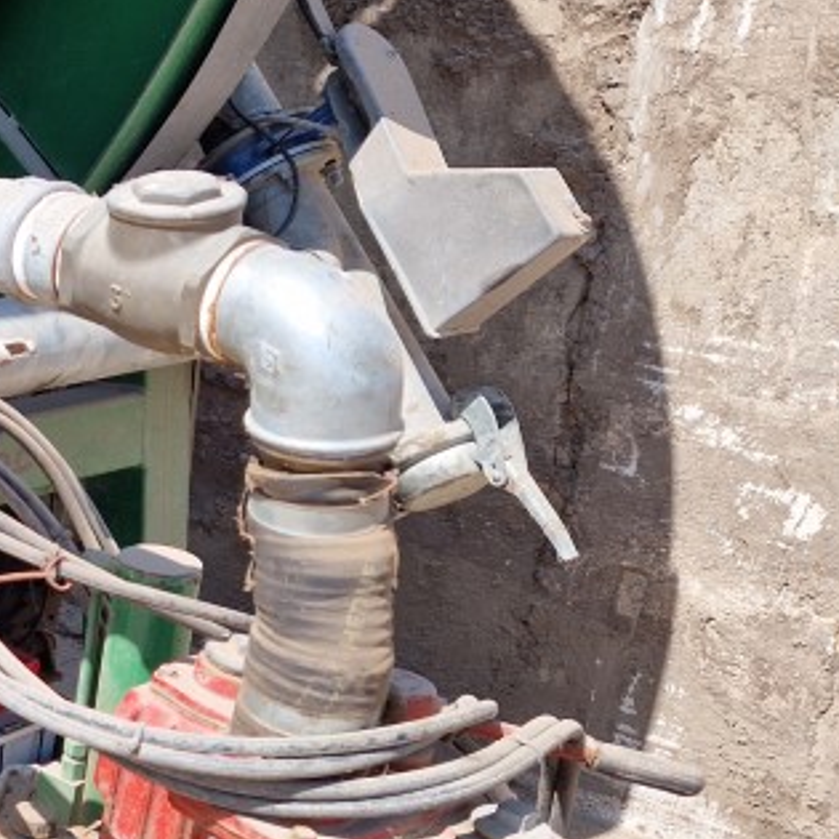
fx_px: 1810
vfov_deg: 26.1
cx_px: -360
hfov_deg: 22.3
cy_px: 493
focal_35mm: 66
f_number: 1.8
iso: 50
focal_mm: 5.4
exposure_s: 1/828
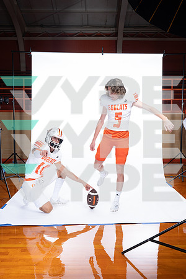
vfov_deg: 55.8
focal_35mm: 34
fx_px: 263
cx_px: 93
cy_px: 140
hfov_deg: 38.9
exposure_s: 1/250
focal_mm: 34
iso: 400
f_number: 5.6
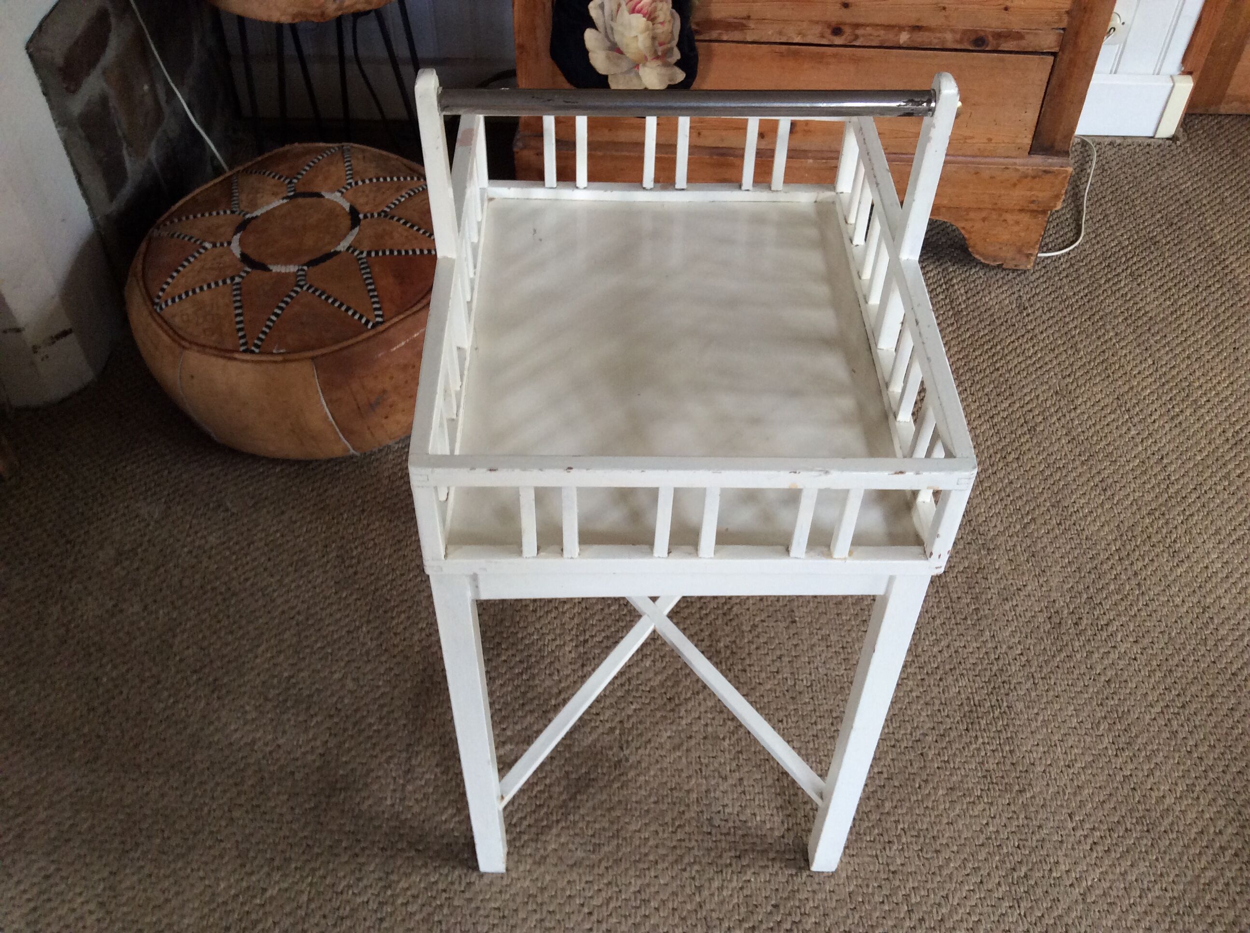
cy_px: 466
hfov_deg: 56.9
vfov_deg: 44.1
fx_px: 1154
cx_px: 625
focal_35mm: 32
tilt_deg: -46.6
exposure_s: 1/25
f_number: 2.4
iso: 80
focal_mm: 3.3
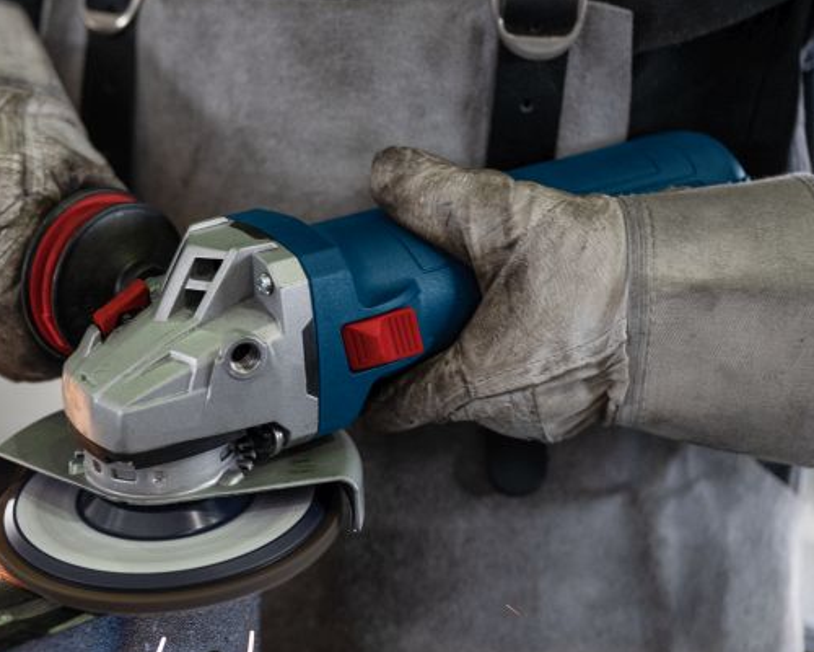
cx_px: 247
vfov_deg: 24.6
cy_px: 275
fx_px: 1494
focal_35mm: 62
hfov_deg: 30.2
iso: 1000
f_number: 2.8
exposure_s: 1/160
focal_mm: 33
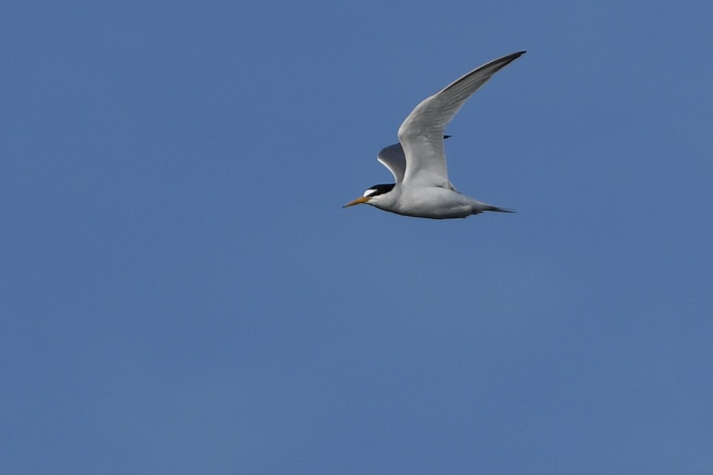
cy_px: 238
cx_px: 356
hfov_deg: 6.9
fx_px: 5941
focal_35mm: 300
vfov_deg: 4.6
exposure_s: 1/1600
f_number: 6.3
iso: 200
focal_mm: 200
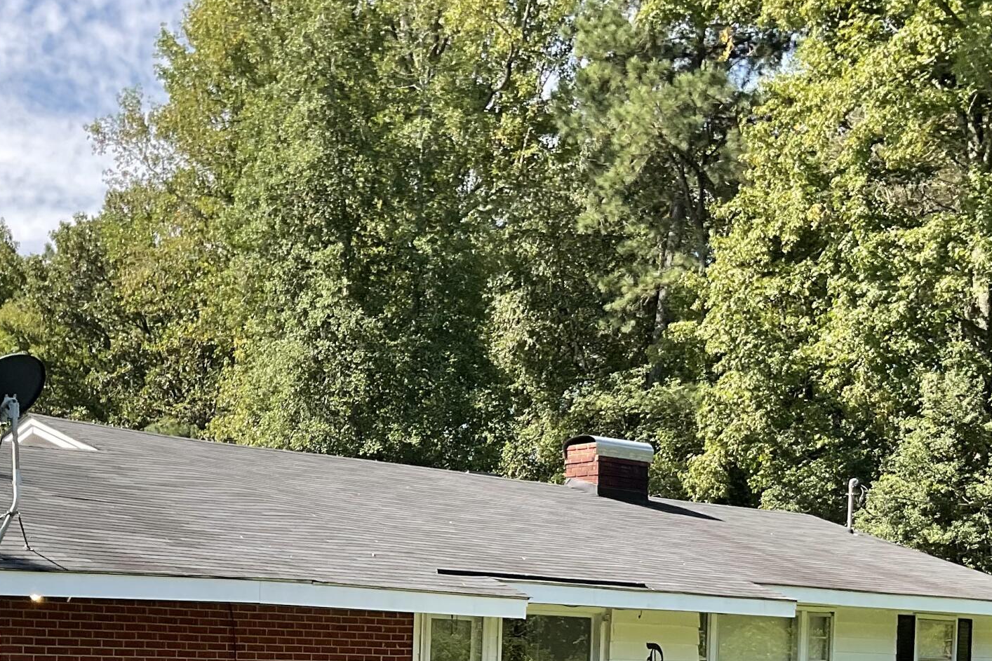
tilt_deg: +0.7
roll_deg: +0.3
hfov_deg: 31.2
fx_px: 1764
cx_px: 346
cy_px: 715
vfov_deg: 20.3
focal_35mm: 64
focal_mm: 3
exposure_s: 1/422
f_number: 1.8
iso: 16
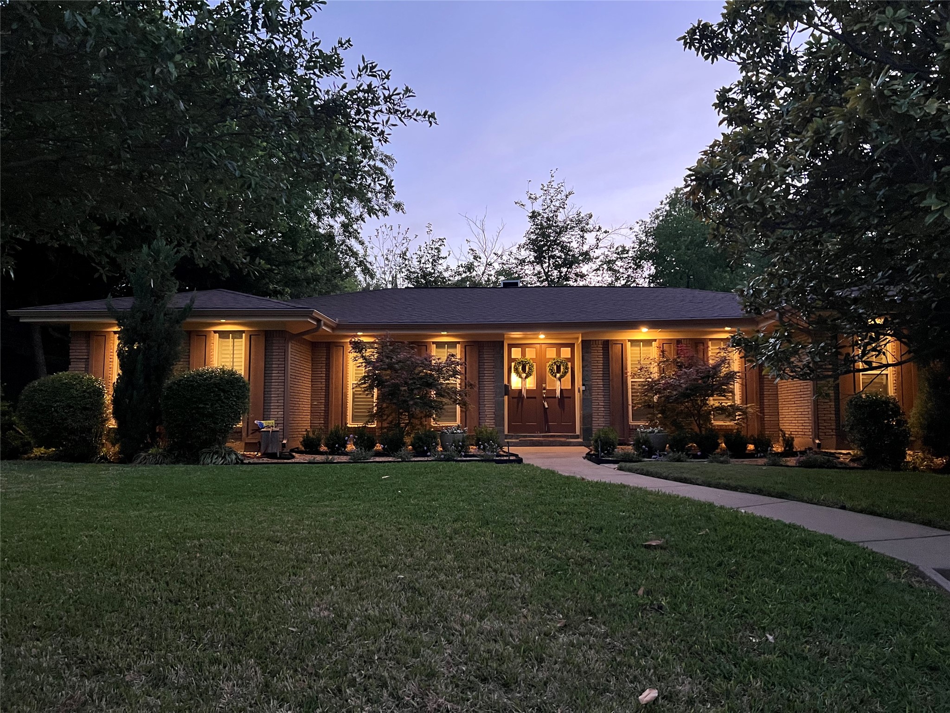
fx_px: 714
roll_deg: +0.5
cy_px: 356
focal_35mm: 26
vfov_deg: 53.1
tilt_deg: +6.5
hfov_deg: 67.3
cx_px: 475
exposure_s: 1/44
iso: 500
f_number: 1.5
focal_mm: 5.7
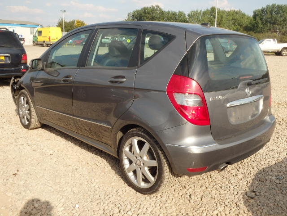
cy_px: 108
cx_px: 144
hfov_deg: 51.4
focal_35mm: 36
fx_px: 298
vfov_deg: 39.7
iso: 125
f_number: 4.5
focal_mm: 6.4
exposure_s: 1/500
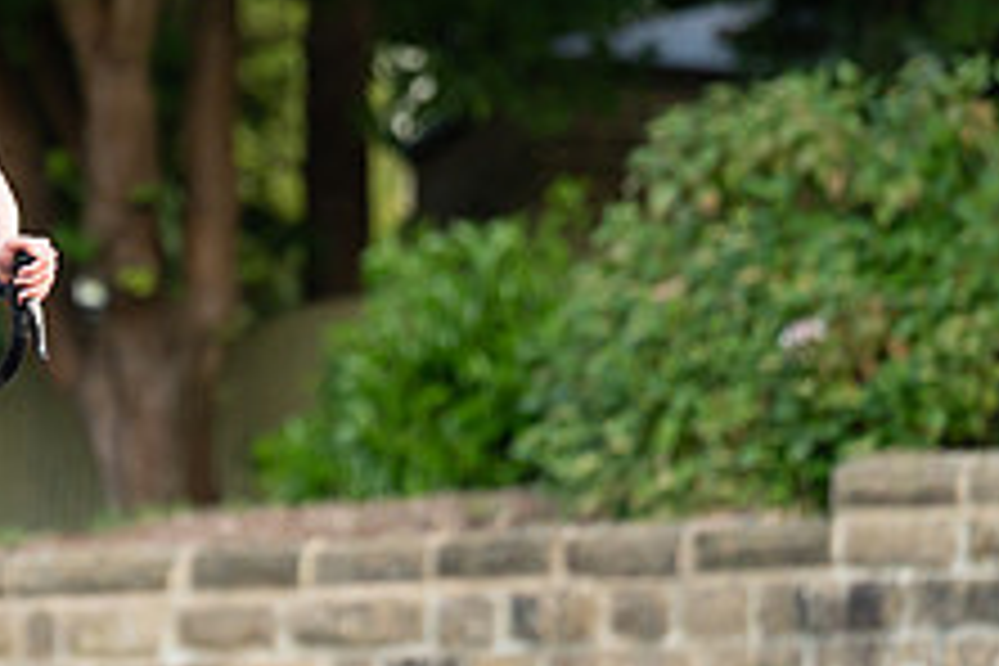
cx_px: -108
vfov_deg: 3.3
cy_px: -7
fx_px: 11460
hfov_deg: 5.0
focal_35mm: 413
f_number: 2.8
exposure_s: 1/1000
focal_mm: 158
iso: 1250
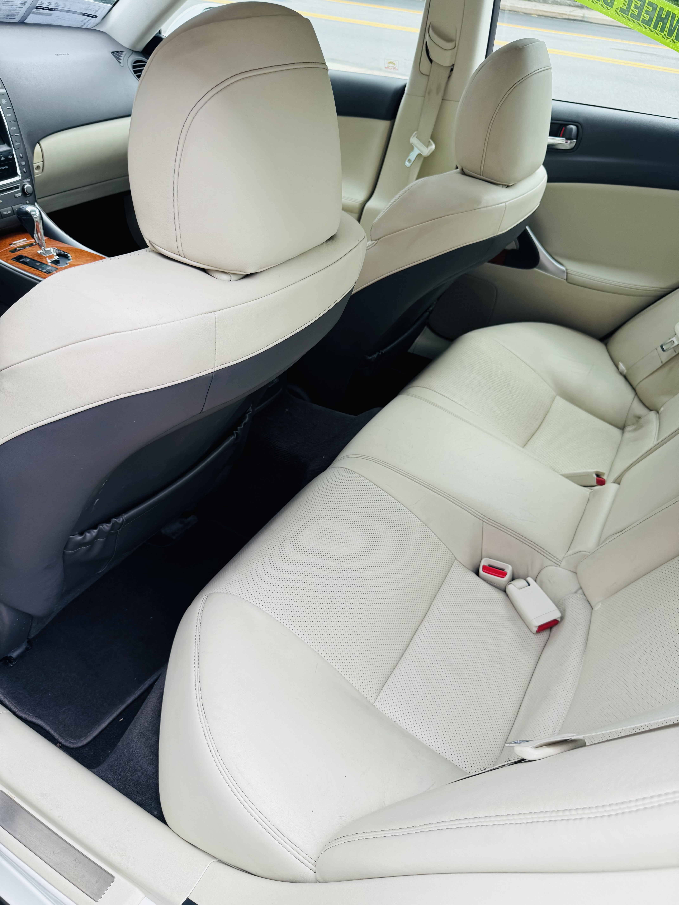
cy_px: 452
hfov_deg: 56.8
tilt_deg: -41.0
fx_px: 628
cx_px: 340
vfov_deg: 71.6
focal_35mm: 24
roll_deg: -5.9
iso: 80
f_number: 1.78
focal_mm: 6.76
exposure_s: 1/864
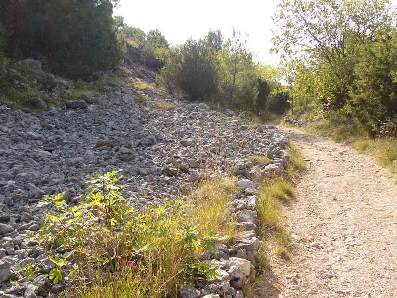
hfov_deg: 52.6
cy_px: 149
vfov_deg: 40.7
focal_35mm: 35
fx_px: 401
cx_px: 198
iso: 80
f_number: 5.6
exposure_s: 1/160
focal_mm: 5.8
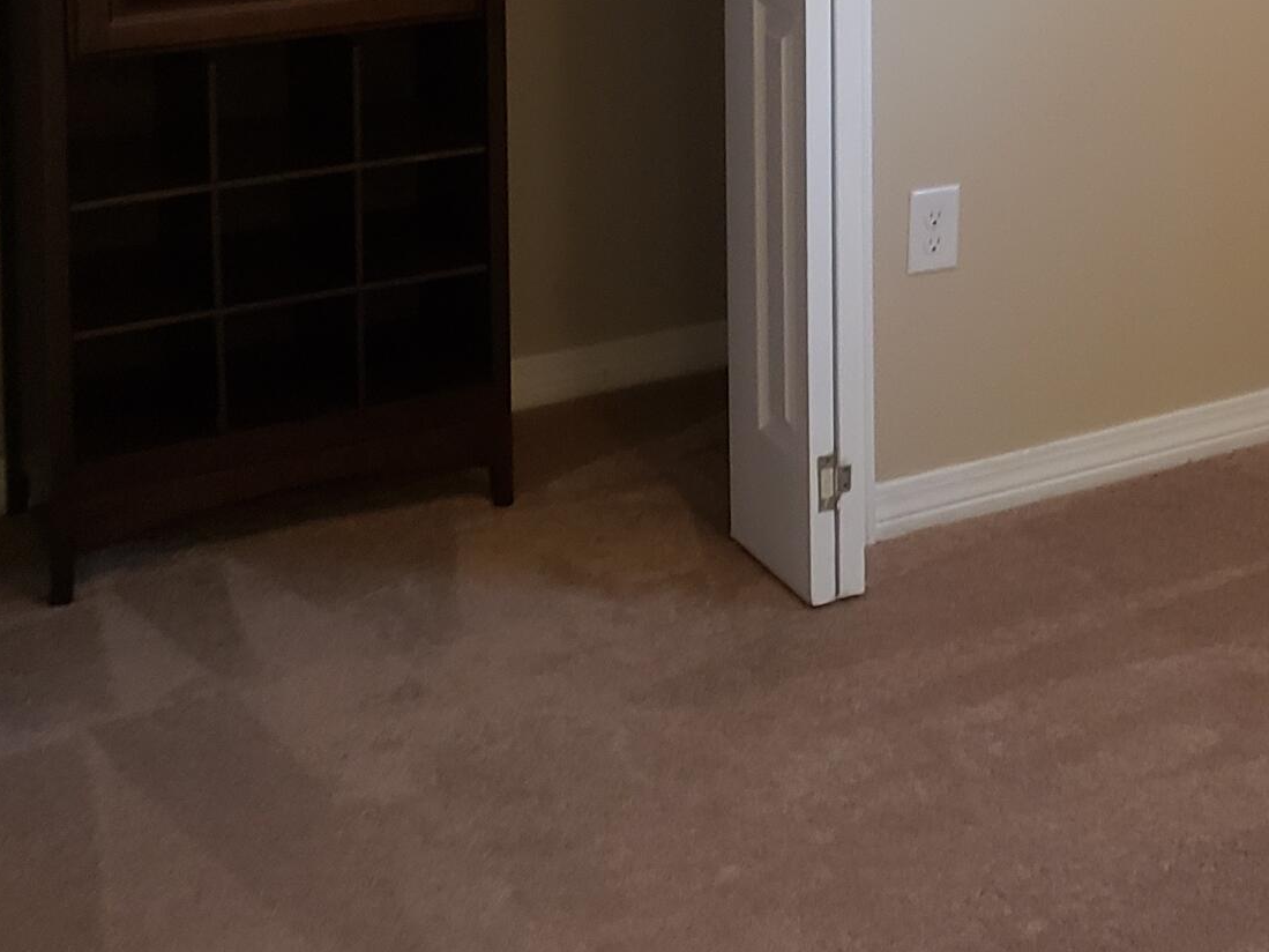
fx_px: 2603
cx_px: 1431
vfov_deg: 19.2
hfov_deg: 25.2
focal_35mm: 71
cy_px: -280
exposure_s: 1/20
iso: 250
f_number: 1.5
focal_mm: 4.3
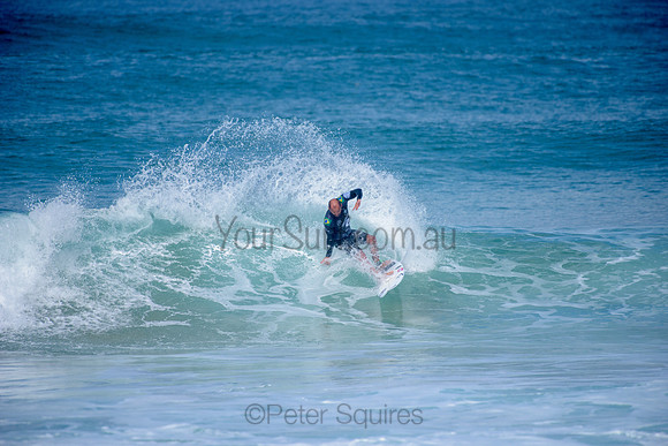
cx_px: 334
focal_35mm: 500
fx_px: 9281
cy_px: 223
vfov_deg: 2.8
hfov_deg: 4.1
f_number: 5.6
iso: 160
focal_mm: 500
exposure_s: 1/2000
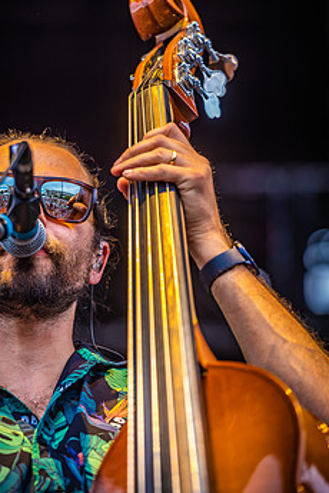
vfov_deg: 7.9
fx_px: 3578
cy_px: 237
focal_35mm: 261
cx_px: 127
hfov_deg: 5.3
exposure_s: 1/200
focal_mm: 200
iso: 100
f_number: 2.8
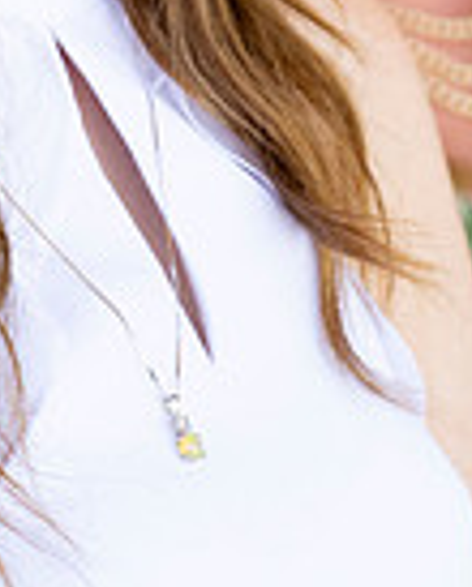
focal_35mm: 554
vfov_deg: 3.5
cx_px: 138
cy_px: -330
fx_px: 9652
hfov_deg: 2.8
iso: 125
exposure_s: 1/160
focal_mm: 120
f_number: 4
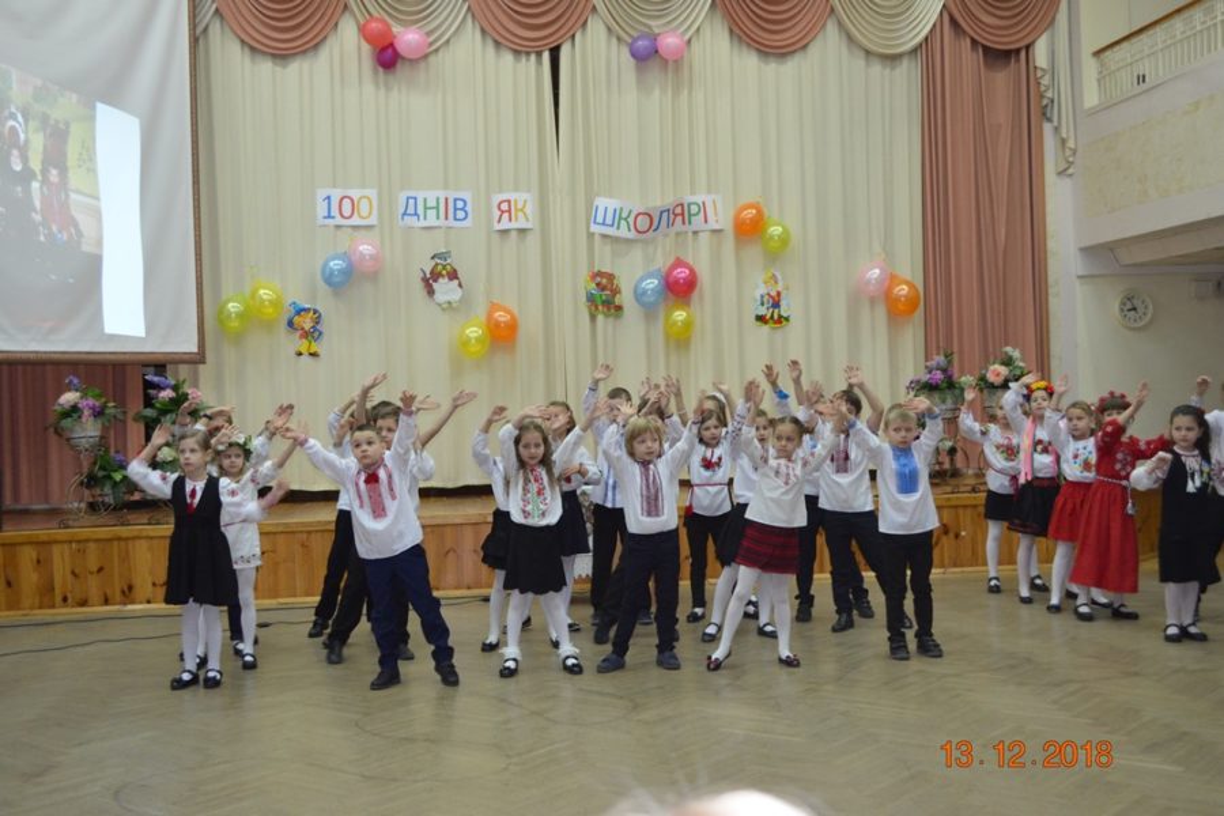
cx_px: 612
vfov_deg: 30.8
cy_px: 408
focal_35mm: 44
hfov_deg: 45.0
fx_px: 1479
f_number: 4.5
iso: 2000
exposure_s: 1/60
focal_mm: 29
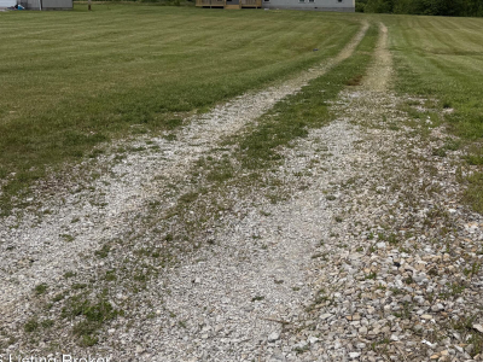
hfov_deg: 45.4
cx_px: 354
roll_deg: +0.1
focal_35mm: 40
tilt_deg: -8.3
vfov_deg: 35.1
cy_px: 87
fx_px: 558
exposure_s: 1/7353
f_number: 1.78
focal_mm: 6.76
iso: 80
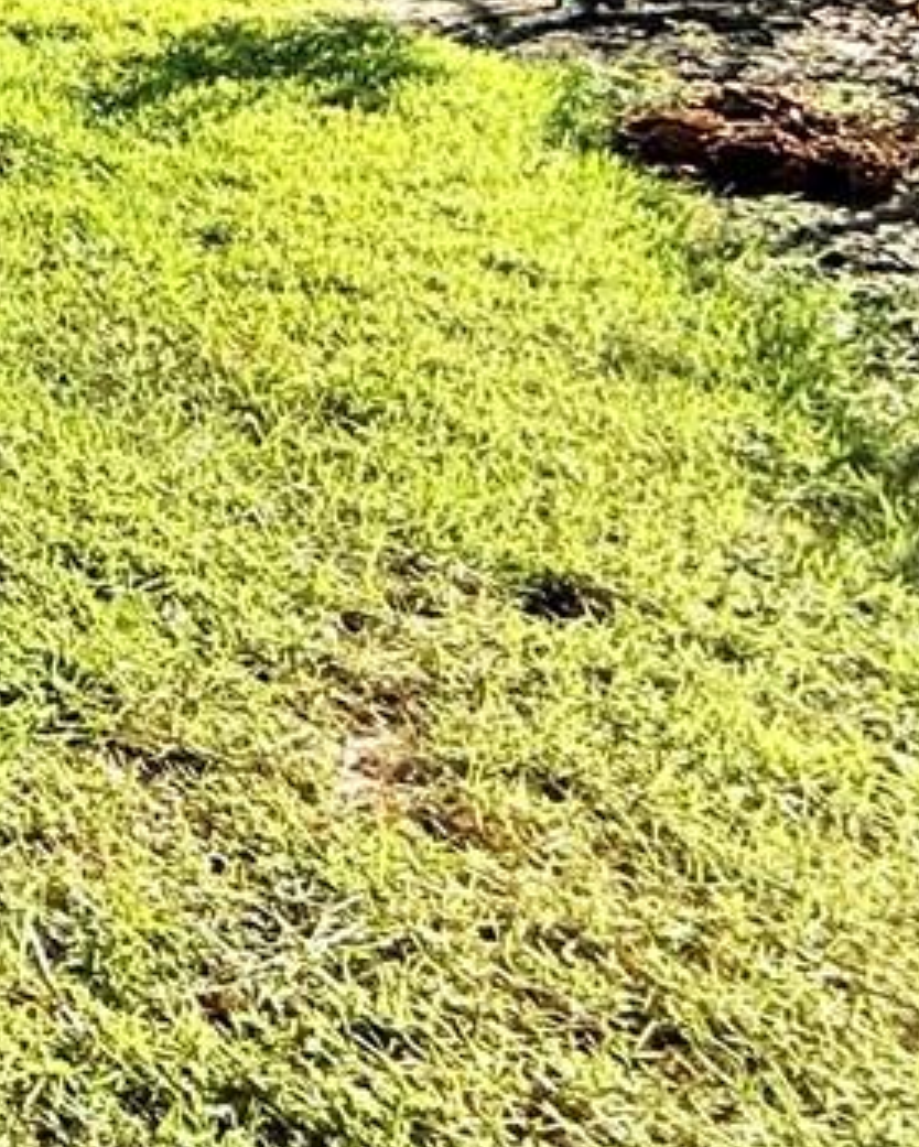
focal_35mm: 63
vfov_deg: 25.8
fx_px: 2140
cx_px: -1438
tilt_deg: -8.0
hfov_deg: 13.9
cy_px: -337
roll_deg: +1.4
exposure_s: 1/1125
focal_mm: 2.22
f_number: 2.2
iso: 50
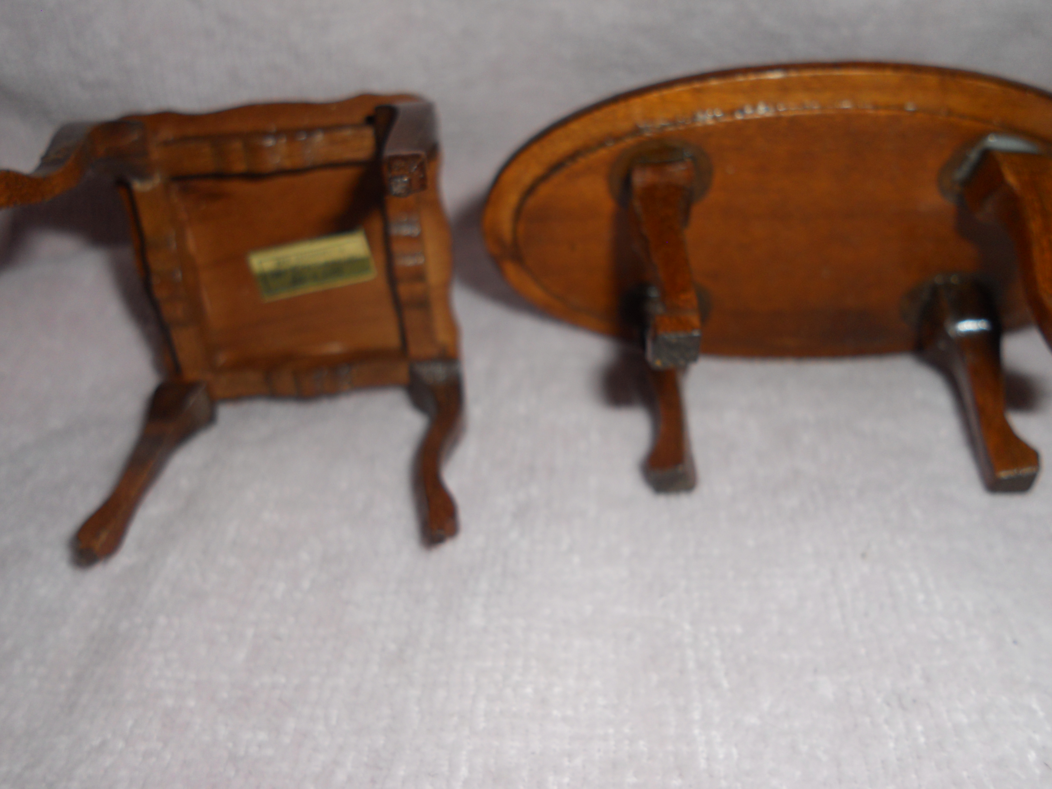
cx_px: 526
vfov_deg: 44.2
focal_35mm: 32
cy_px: 394
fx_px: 972
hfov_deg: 56.8
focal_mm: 5.8
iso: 80
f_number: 8.8
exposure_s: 1/25
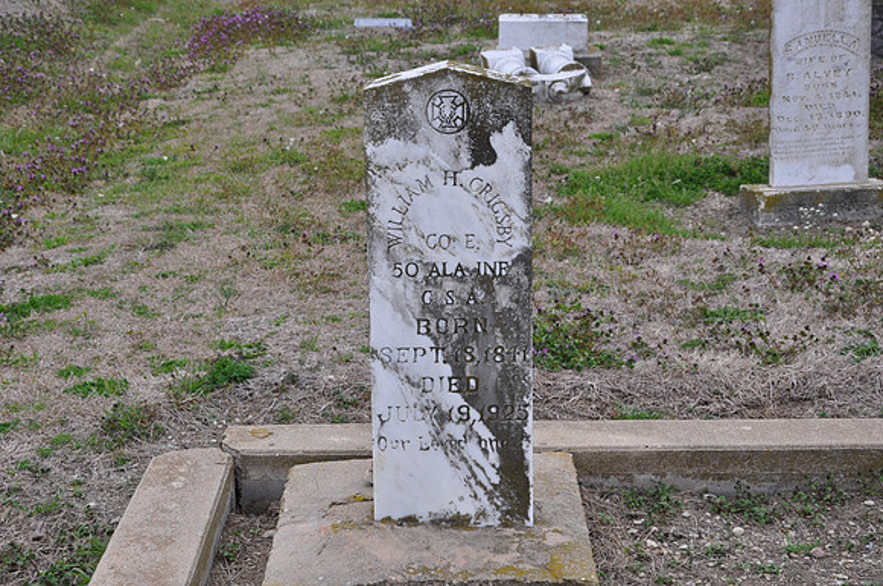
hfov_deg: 28.1
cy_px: 293
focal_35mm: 72
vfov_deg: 18.9
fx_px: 1764
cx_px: 442
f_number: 9
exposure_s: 1/320
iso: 200
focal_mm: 48
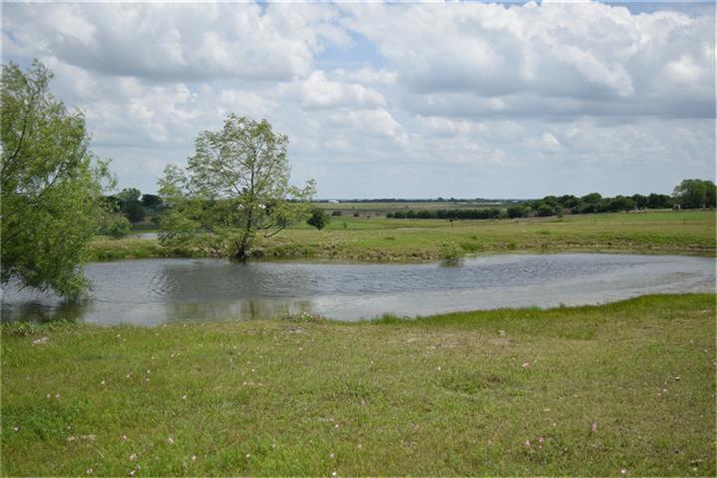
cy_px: 239
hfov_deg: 43.6
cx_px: 358
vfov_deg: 29.9
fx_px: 896
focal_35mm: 45
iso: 200
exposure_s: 1/2500
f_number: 4.2
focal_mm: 30
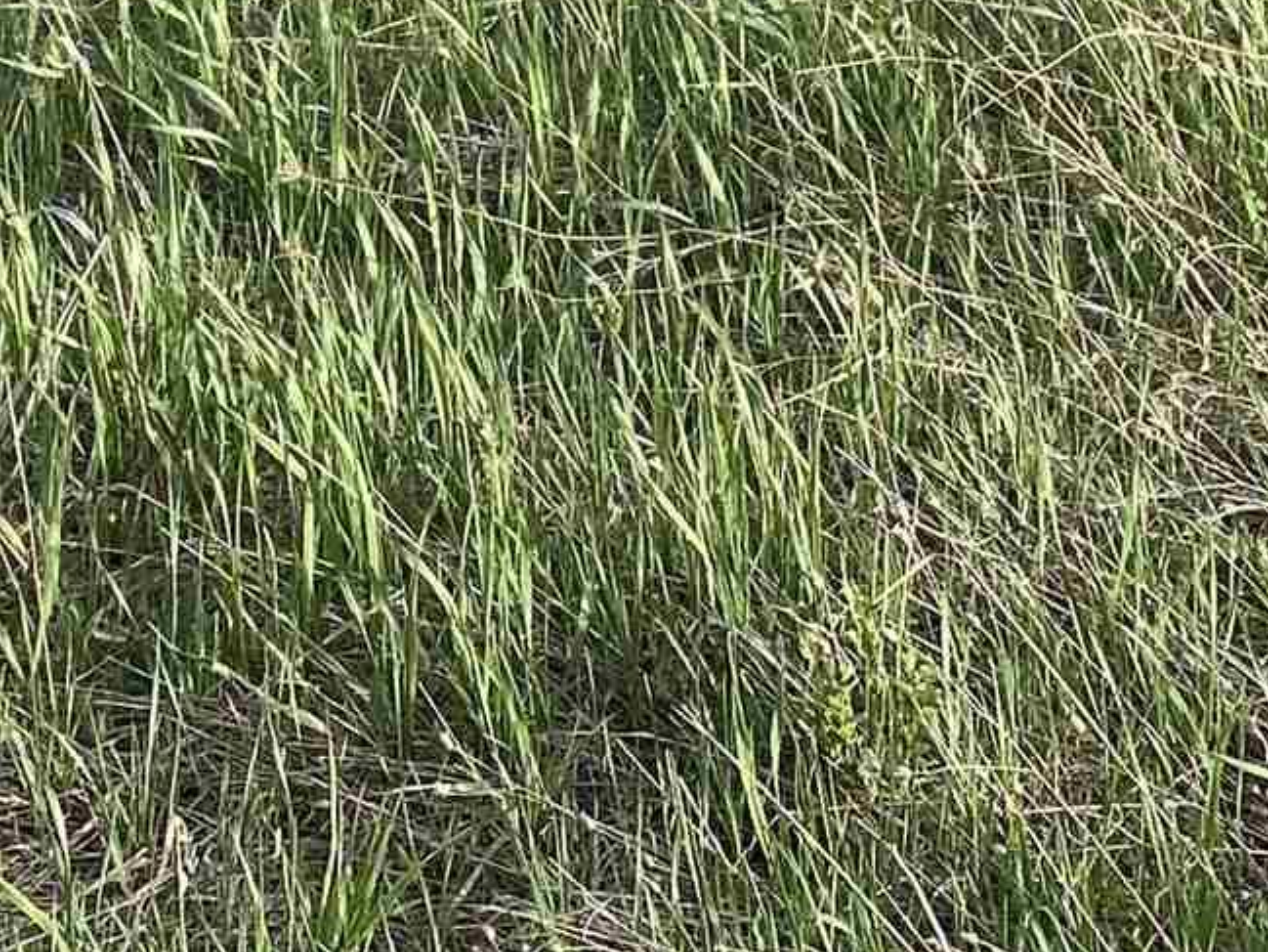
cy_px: -1120
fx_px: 4506
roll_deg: -1.6
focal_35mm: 123
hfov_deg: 16.0
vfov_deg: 10.7
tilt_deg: -4.2
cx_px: 436
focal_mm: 4.25
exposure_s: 1/1043
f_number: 1.8
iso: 32
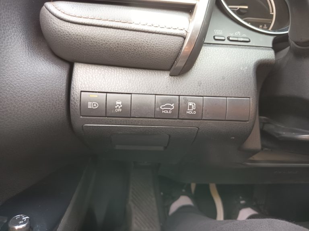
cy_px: 116
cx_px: 154
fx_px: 214
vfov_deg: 56.8
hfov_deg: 71.6
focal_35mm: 24
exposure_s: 1/50
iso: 274
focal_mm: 5.27
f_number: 1.7
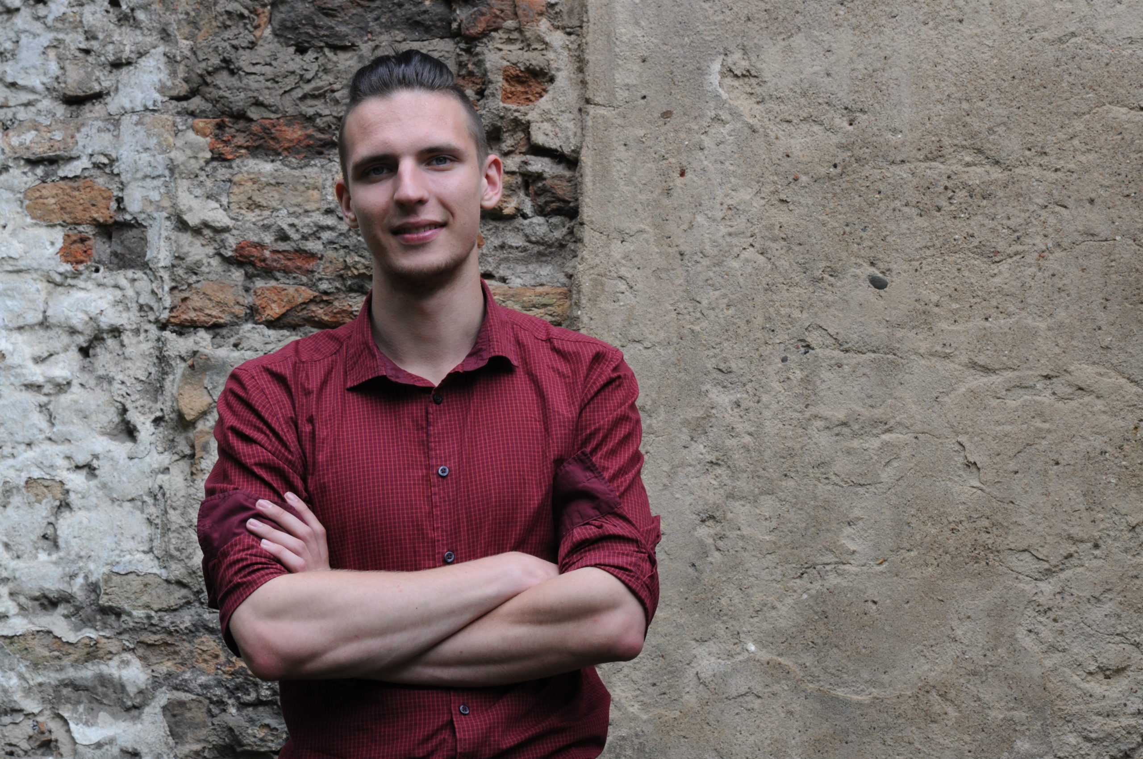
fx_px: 3329
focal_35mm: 105
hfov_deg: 19.5
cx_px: 572
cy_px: 380
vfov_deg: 13.0
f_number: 13
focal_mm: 70
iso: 320
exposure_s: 1/50
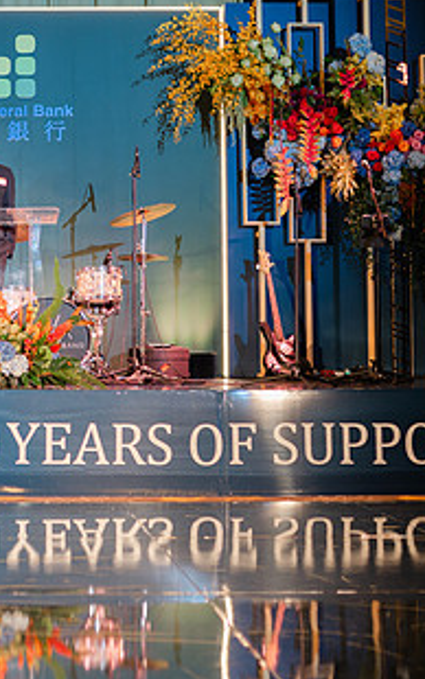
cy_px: 287
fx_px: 1259
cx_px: -7
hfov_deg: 18.6
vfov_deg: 30.1
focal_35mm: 68
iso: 200
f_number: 1.4
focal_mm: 35
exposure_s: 1/200
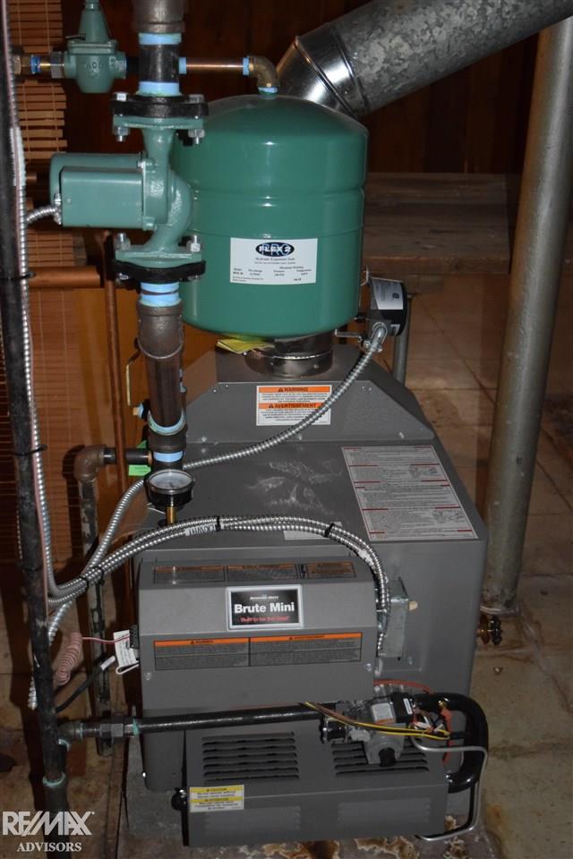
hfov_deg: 30.8
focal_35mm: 44
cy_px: 430
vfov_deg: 45.0
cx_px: 286
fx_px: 1038
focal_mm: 29
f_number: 4.2
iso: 3200
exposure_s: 1/60
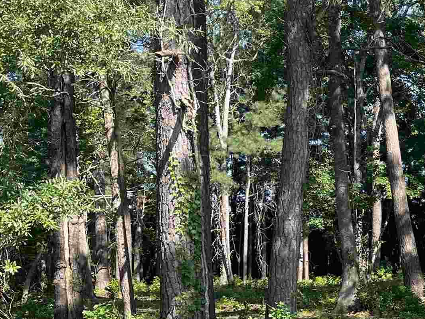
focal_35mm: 75
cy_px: 241
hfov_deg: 22.9
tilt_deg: +0.2
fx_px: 921
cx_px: 565
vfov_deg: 19.5
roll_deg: +1.2
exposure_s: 1/1018
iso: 50
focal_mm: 5.1
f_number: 1.6
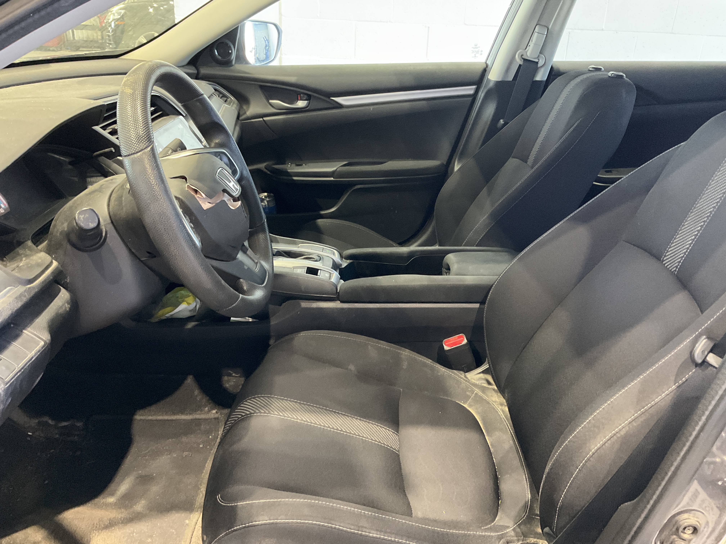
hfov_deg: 61.7
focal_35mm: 29
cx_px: 363
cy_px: 272
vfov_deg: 48.2
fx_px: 608
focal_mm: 3
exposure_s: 1/30
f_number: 1.8
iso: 400
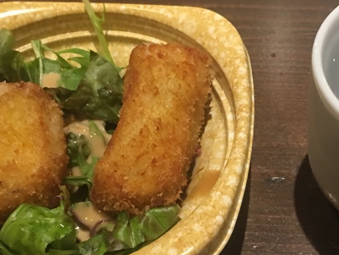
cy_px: 149
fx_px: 549
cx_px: 217
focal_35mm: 56
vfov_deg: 26.1
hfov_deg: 34.1
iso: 64
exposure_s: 1/4
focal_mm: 4.15
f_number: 2.2
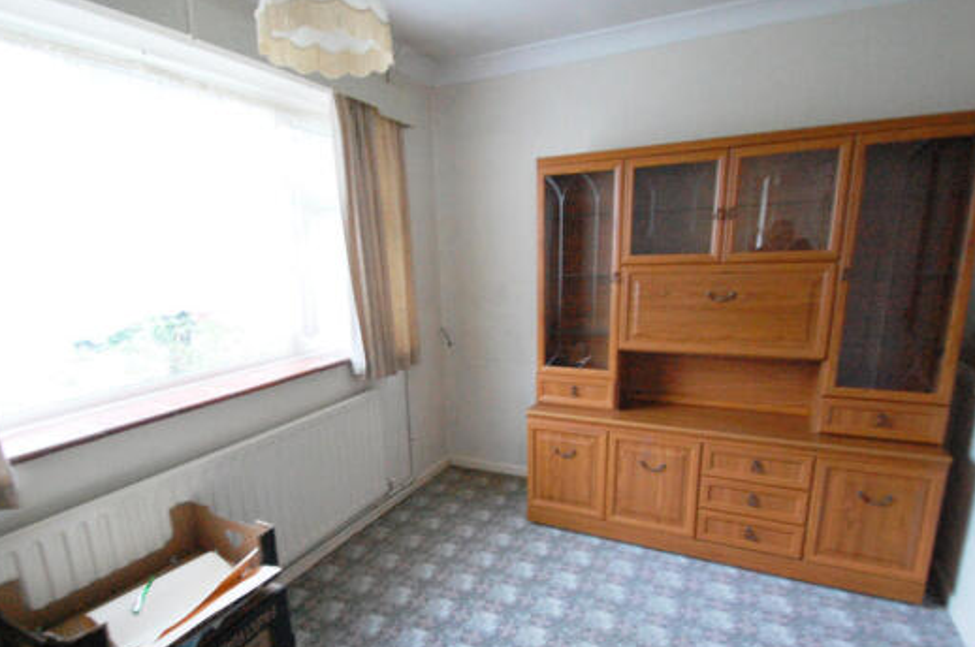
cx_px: 456
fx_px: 514
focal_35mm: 19
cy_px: 389
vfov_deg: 63.8
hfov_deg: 86.9
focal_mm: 10
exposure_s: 1/5
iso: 1600
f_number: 3.5
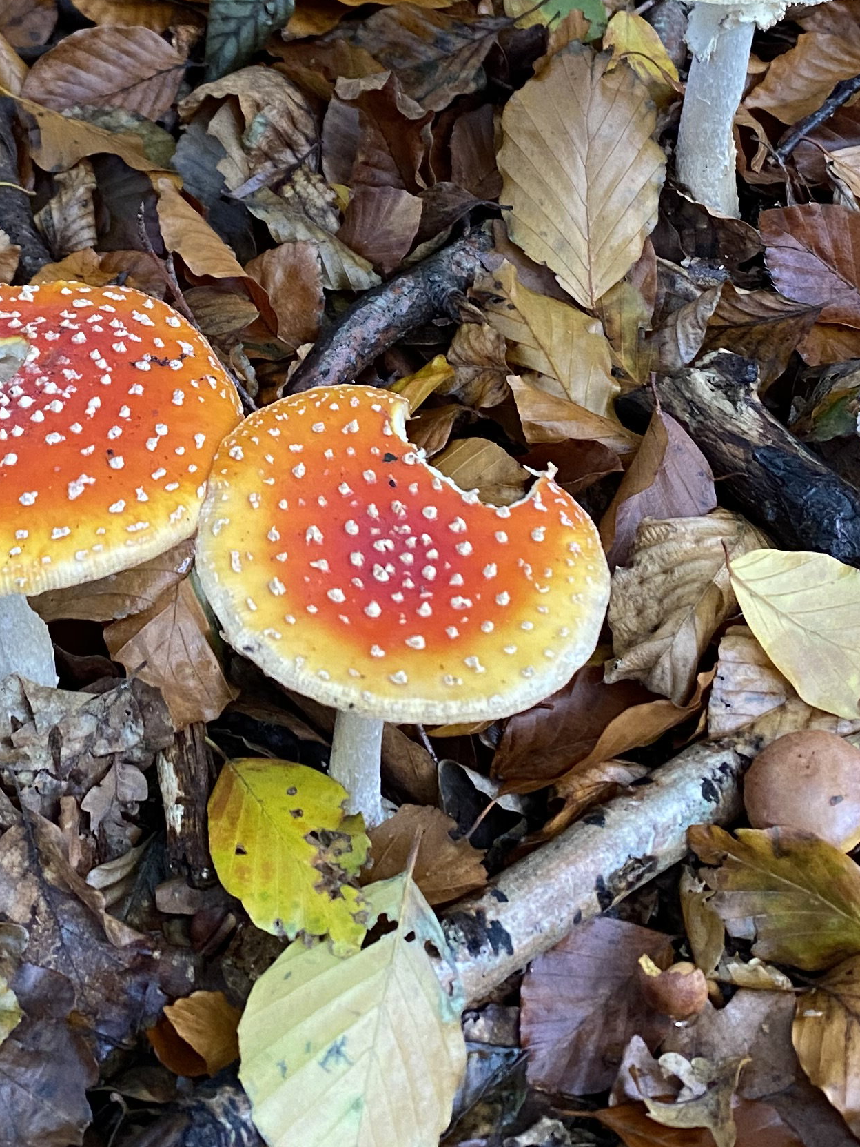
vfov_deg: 30.0
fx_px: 2087
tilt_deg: -34.6
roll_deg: +8.8
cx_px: 222
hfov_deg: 23.1
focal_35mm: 63
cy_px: 221
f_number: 1.8
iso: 250
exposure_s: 1/60
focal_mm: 4.25
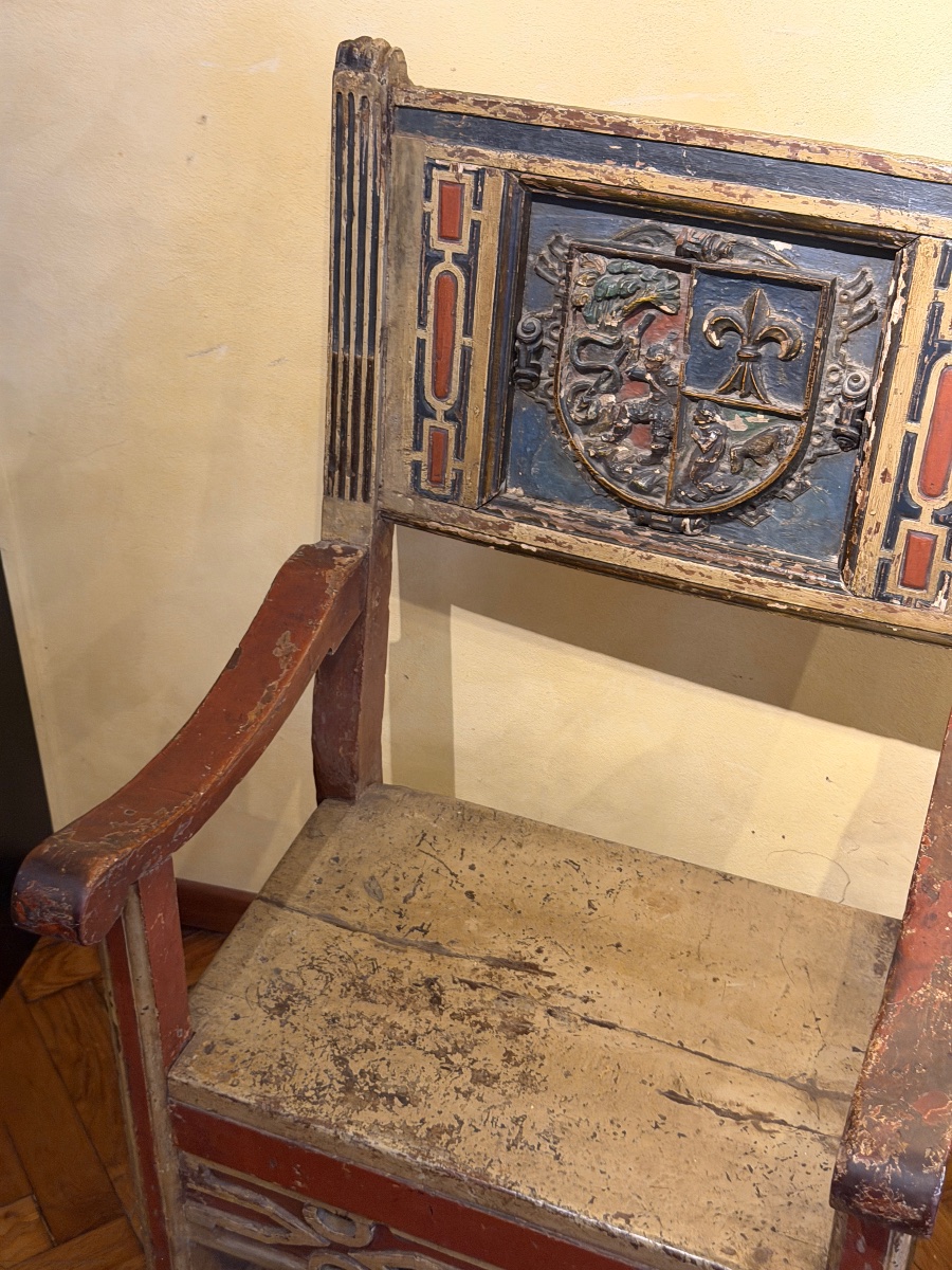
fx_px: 1760
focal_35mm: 48
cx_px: 476
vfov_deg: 39.7
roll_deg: -1.8
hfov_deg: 30.3
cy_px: 635
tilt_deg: -37.4
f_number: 1.78
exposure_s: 1/33
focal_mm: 6.76
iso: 400
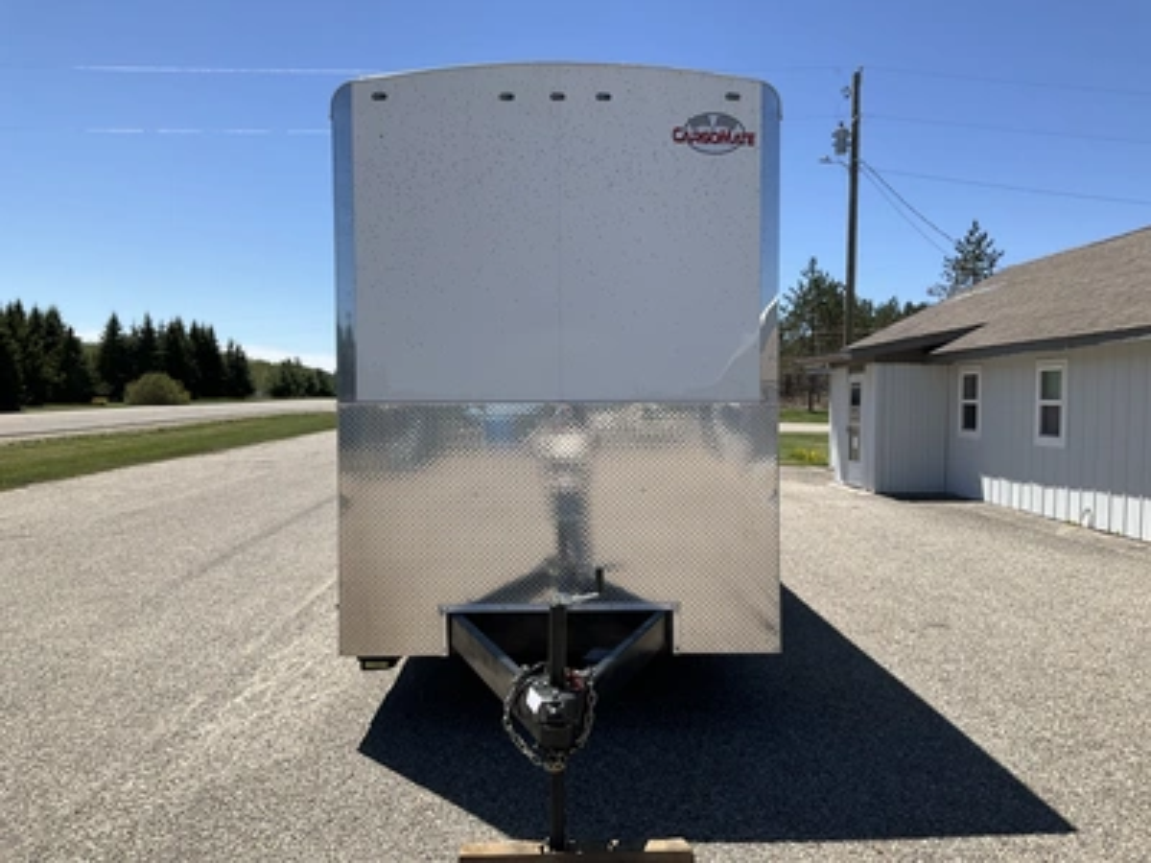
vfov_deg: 48.2
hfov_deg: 61.7
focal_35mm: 29
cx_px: 576
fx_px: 964
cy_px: 432
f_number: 1.8
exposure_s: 1/2227
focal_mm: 3
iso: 25
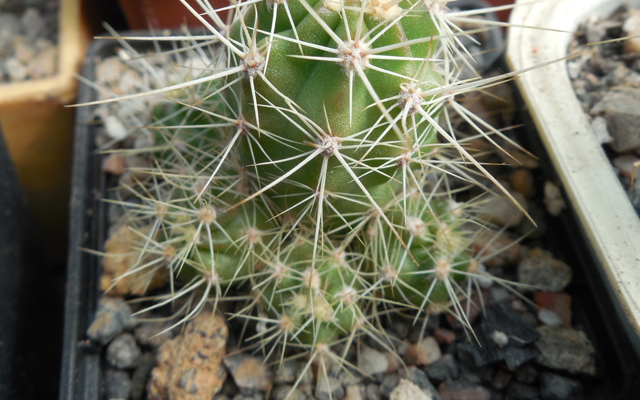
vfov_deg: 31.5
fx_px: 698
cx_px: 304
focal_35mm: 40
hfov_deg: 49.3
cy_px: 108
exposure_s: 1/250
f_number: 3.6
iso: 125
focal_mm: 5.6
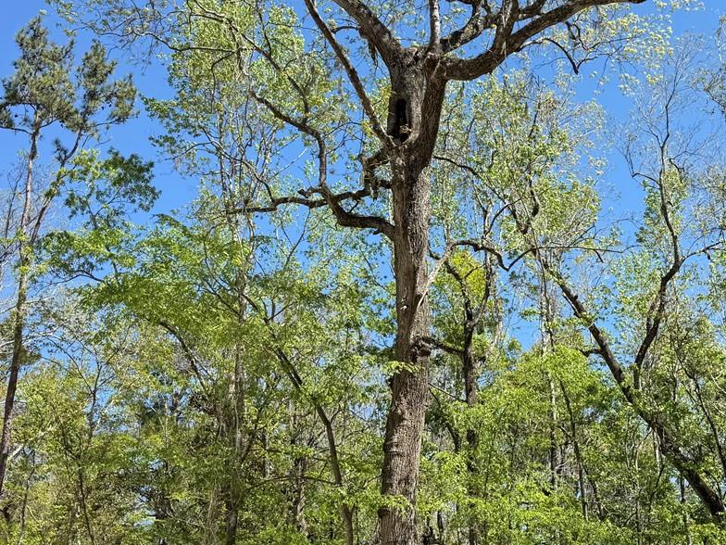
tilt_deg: +20.3
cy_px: 349
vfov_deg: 29.5
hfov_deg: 38.7
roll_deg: -0.4
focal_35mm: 49
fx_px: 1028
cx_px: 437
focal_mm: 6.76
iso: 80
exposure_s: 1/2232
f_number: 1.78
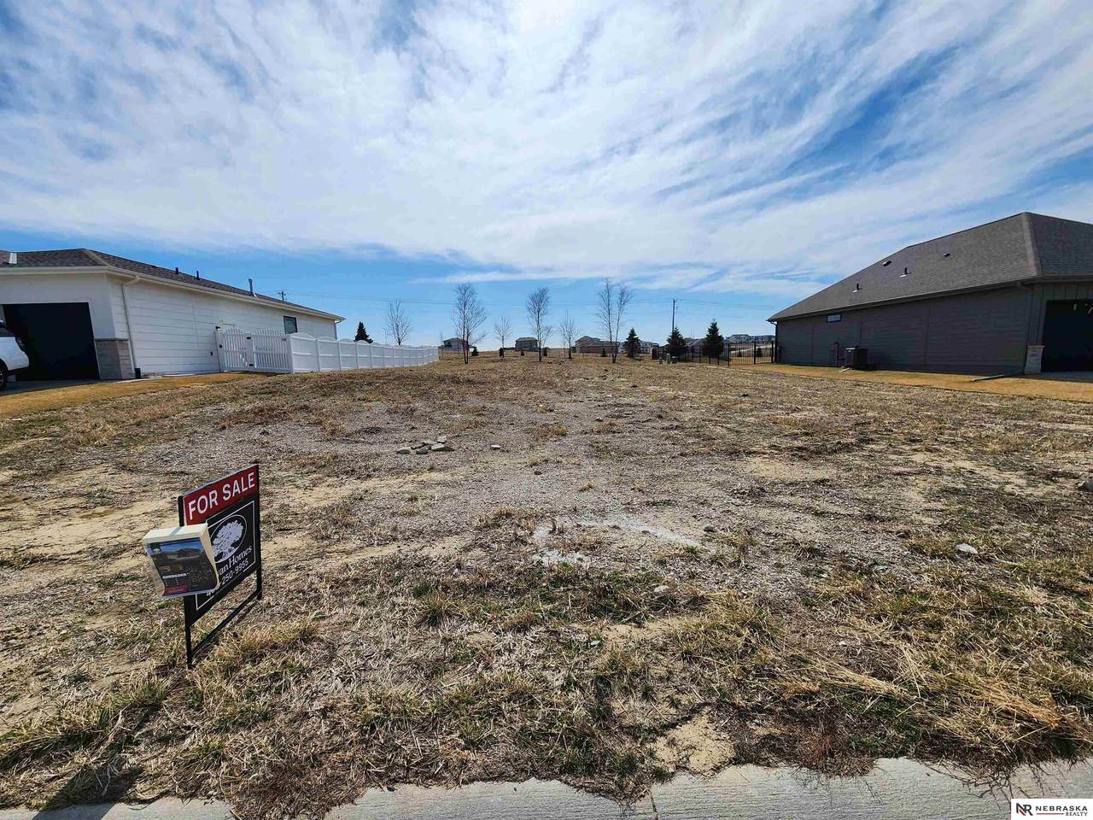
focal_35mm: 13
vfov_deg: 89.9
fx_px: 410
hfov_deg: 106.2
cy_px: 410
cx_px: 546
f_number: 2.2
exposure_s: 1/5457
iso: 50
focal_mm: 2.2
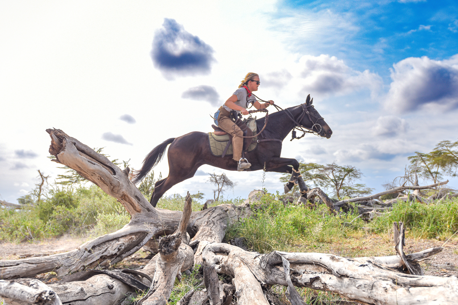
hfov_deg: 57.2
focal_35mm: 33
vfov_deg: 40.0
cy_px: 146
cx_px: 232
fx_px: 420
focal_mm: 25
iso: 100
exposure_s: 1/1000
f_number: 4.5
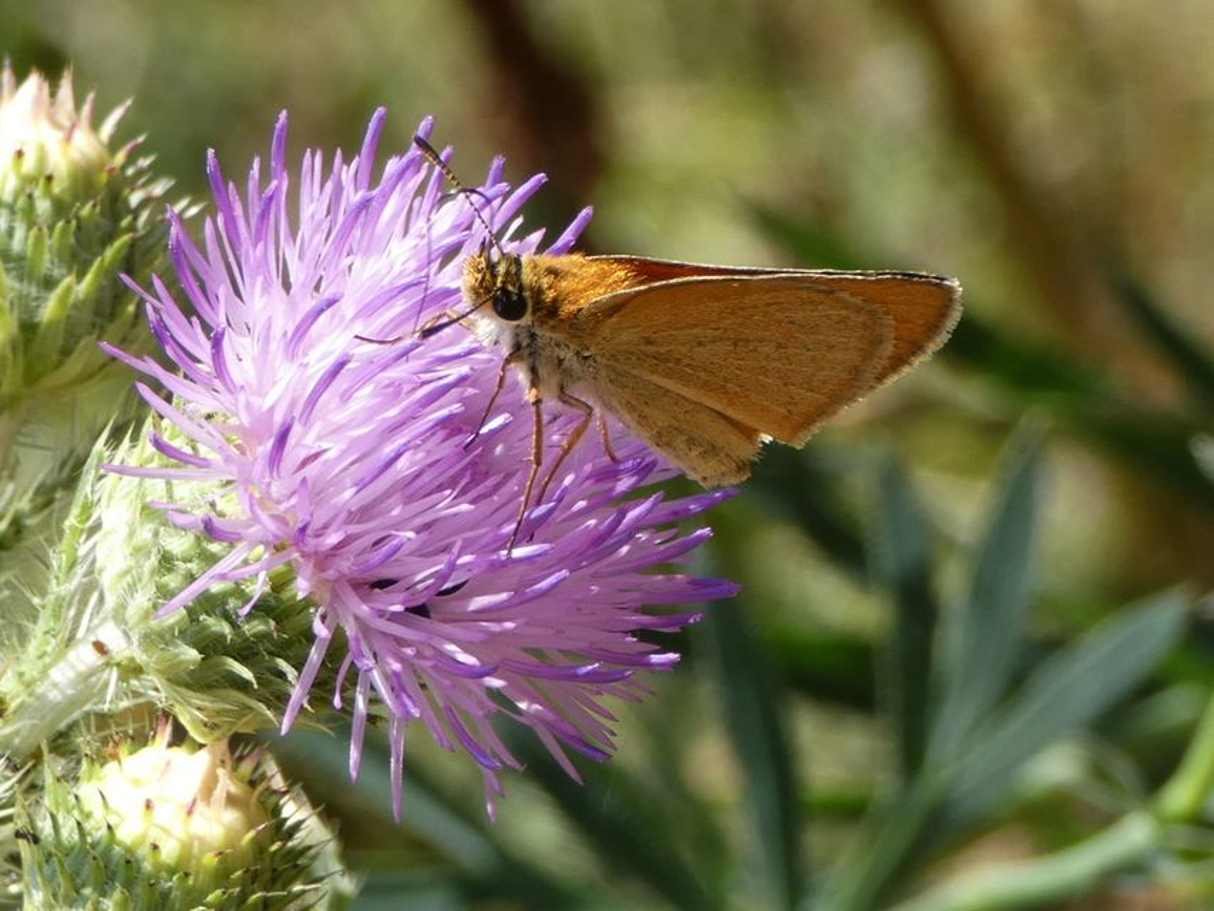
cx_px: 607
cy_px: 456
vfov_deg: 13.2
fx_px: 3928
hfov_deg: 17.6
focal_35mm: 112
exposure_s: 1/100
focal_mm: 20.1
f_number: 5
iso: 80
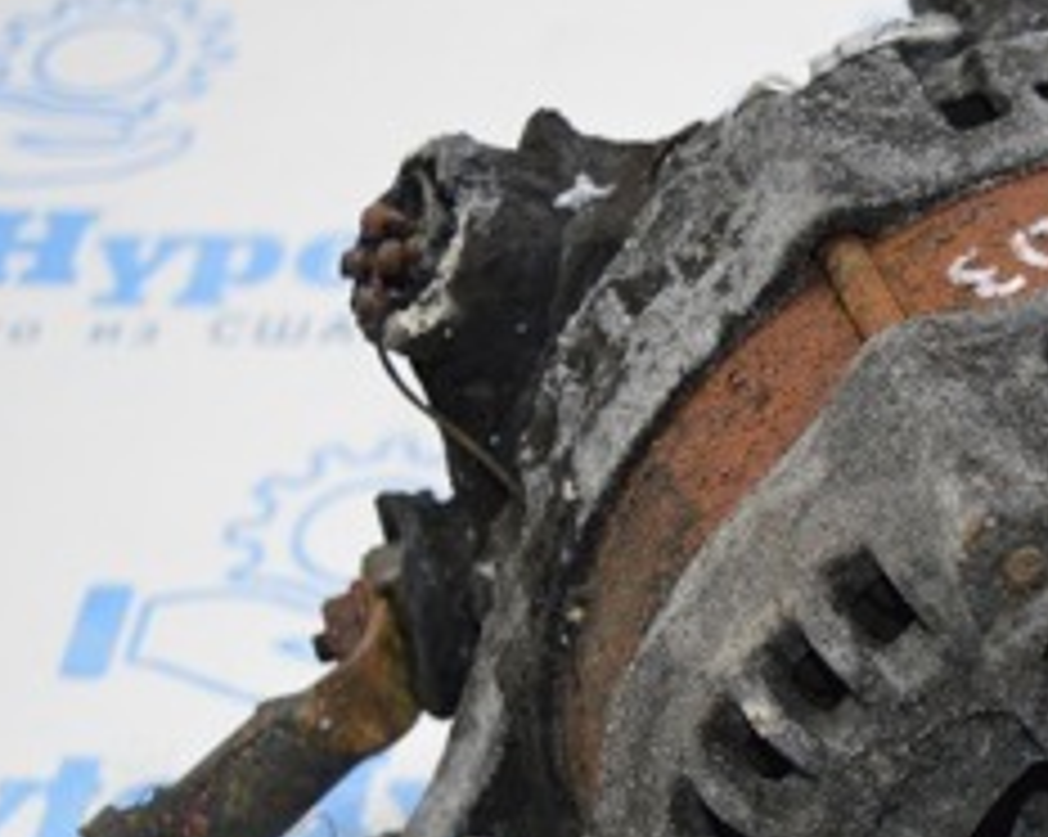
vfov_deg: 13.1
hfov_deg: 16.1
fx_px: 3595
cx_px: 1178
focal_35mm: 116
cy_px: 785
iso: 560
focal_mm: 30
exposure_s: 1/60
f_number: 4.2
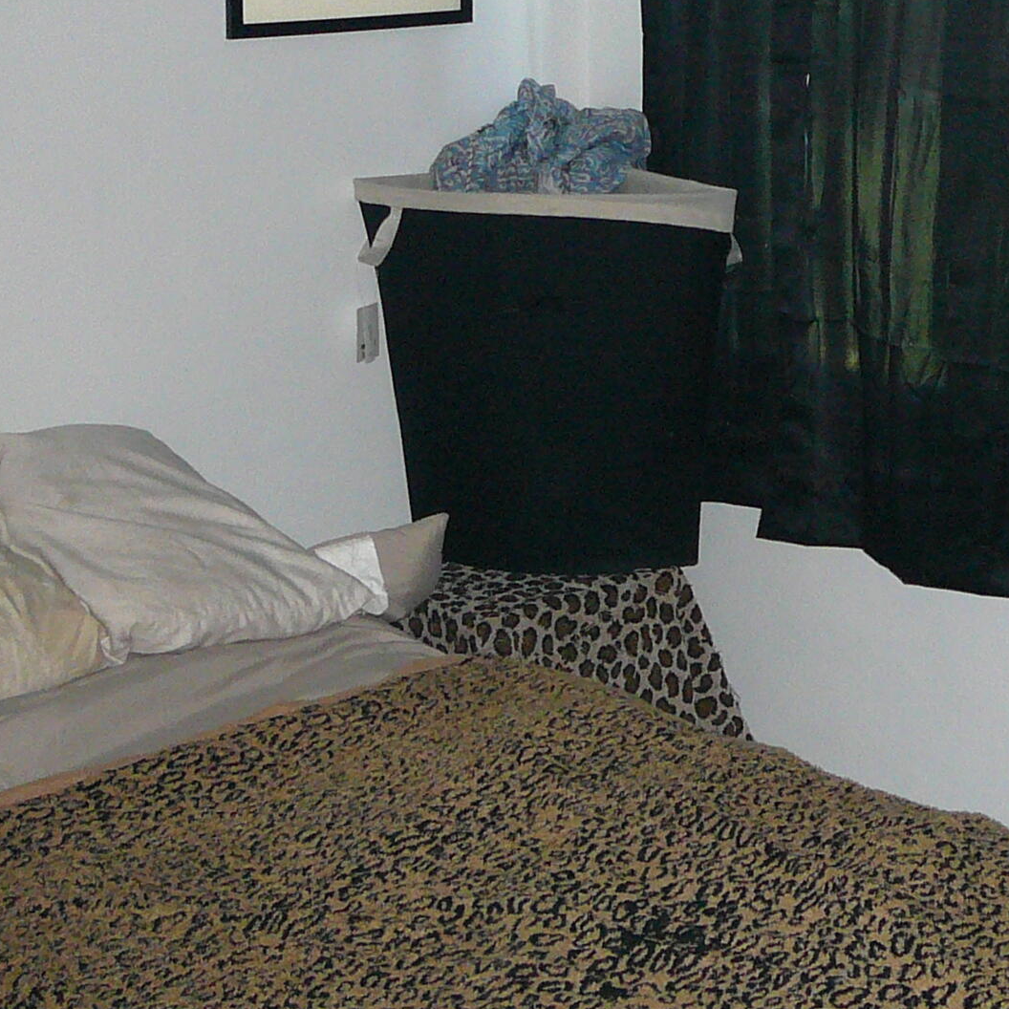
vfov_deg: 22.6
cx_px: 926
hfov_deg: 22.4
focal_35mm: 75
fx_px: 2473
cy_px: 126
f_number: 2.8
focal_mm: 5.2
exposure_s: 1/30
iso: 200
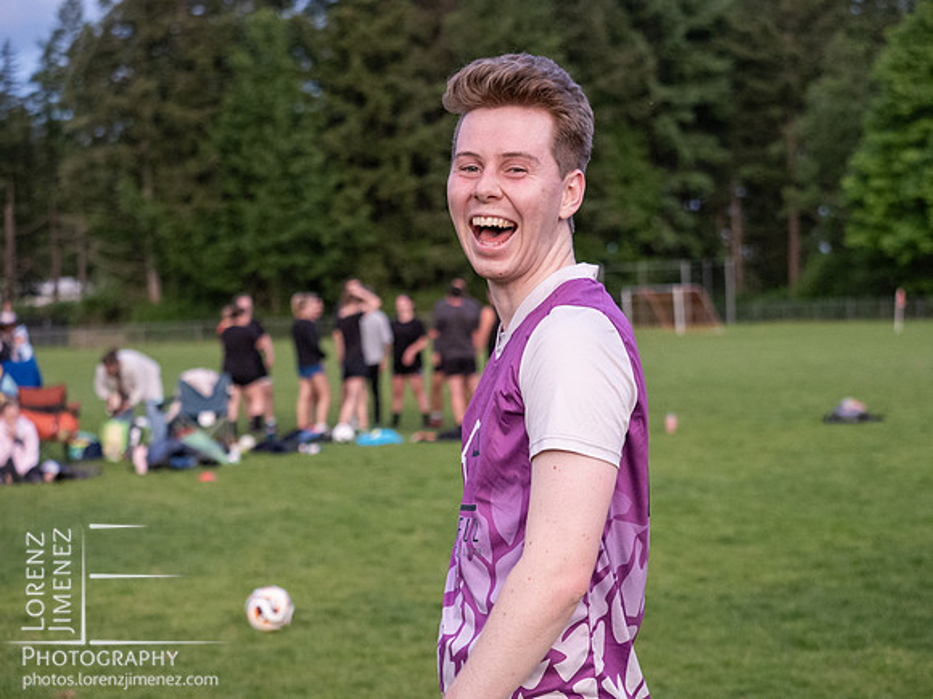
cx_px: 466
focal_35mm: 80
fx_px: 2156
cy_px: 350
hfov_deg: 24.4
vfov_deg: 18.4
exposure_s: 1/1000
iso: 2000
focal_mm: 40
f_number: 2.8
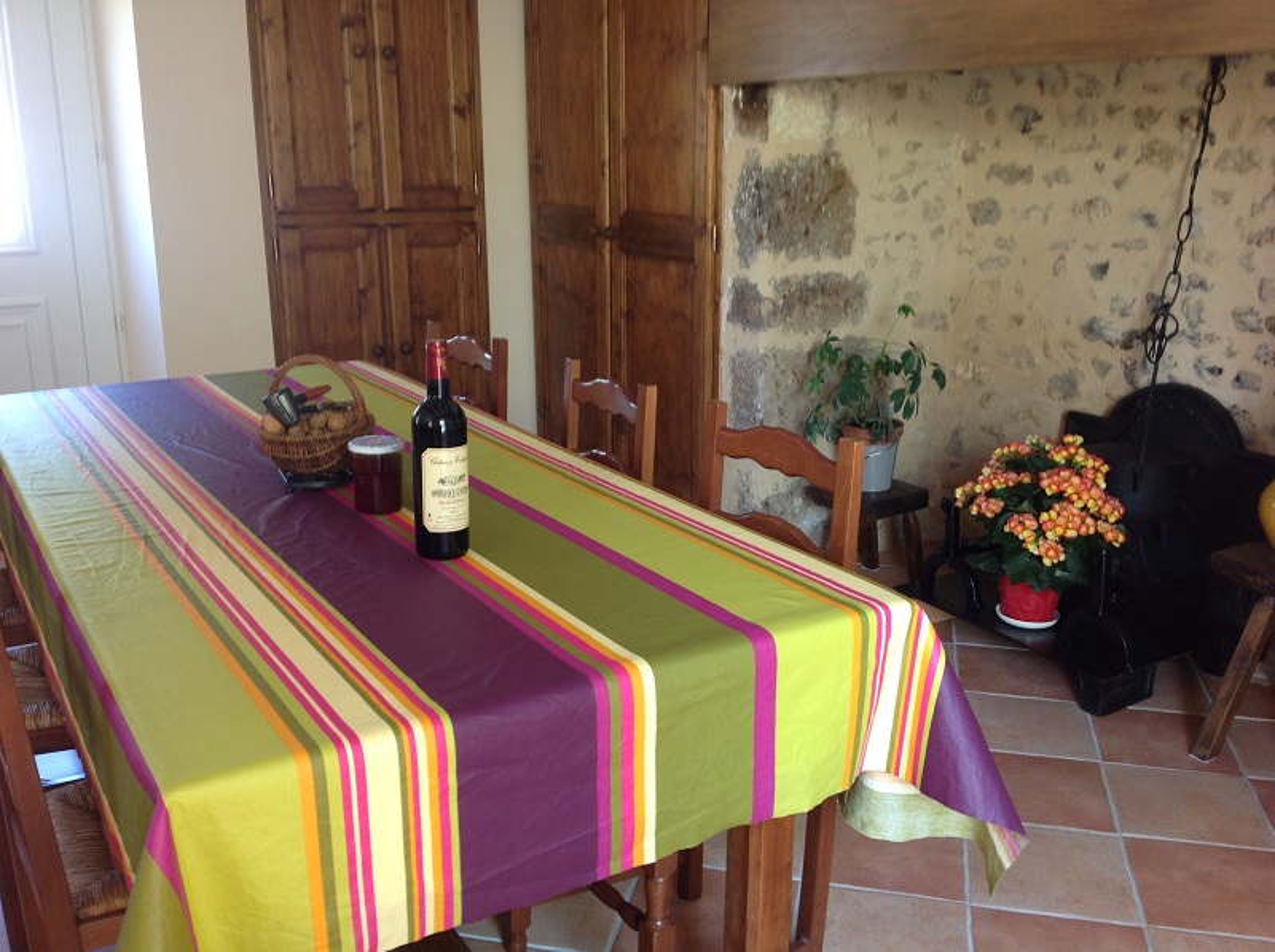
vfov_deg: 40.6
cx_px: 638
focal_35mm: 35
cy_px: 476
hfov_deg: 52.7
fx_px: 1287
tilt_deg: -14.7
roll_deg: -0.6
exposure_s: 1/15
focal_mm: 4.28
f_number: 2.4
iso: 80
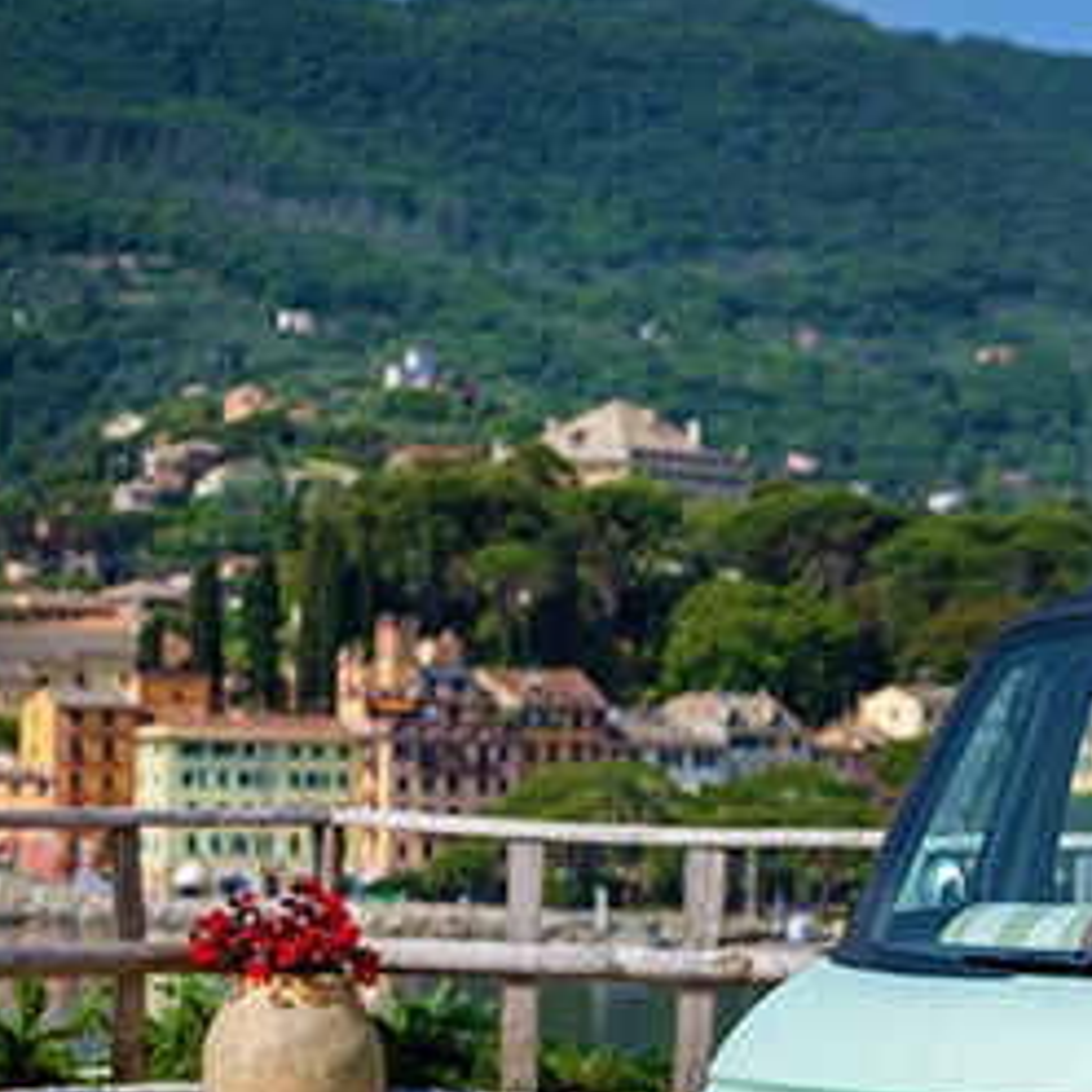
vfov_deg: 13.8
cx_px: 1339
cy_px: 953
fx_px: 4461
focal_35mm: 125
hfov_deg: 13.5
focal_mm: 50
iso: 32
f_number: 4
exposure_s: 1/500
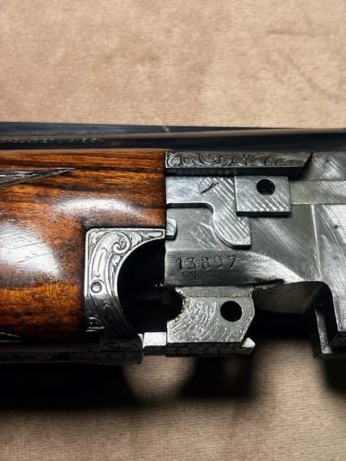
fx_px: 693
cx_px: 173
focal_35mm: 52
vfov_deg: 36.8
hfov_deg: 28.0
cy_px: 230
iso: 125
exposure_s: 1/60
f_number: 1.6
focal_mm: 5.96
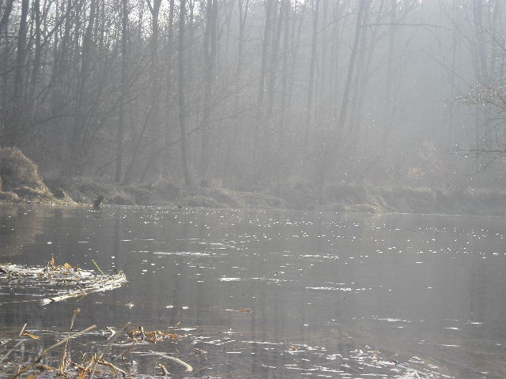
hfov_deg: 21.5
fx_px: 1330
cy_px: 190
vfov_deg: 16.2
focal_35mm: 91
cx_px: 253
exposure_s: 1/122
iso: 80
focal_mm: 16.2
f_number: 5.9
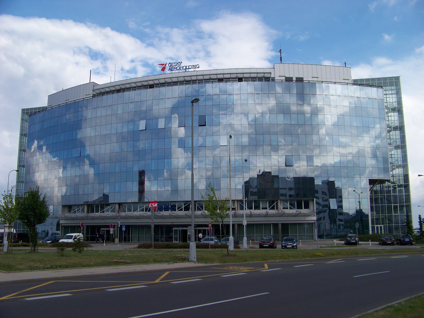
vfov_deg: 39.7
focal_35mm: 36
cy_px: 159
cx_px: 212
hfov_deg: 51.4
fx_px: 441
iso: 64
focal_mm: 5.85
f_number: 4
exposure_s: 1/640
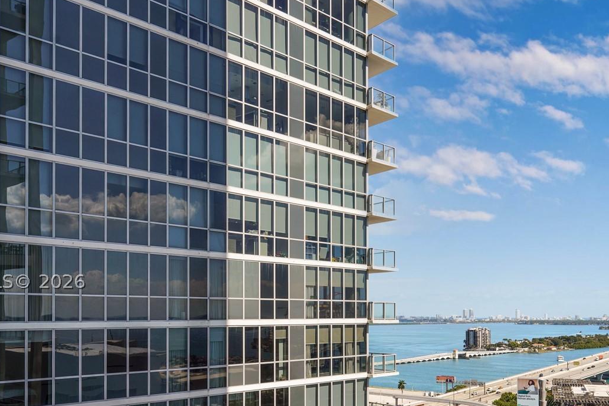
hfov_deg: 76.1
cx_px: 317
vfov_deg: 53.7
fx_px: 389
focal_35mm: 23
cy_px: 281
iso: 100
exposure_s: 1/160
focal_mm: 14
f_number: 9
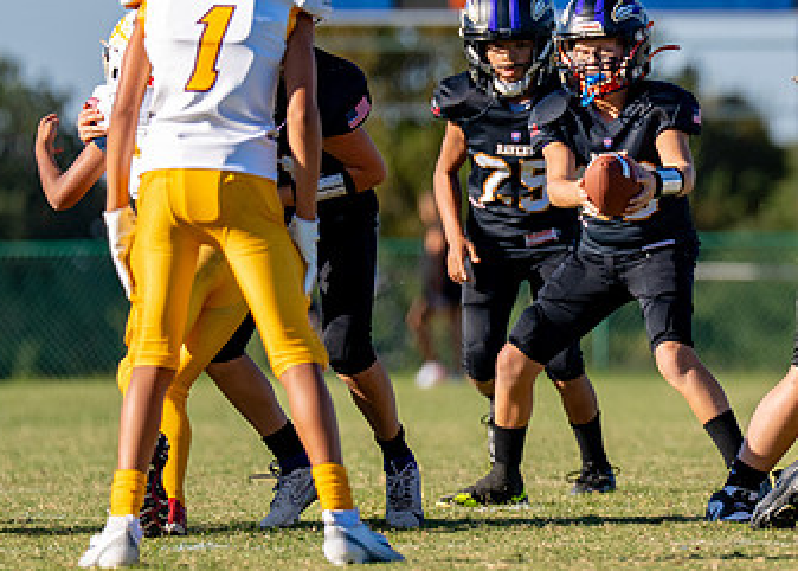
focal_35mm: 657
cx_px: 955
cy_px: 222
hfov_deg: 3.1
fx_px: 14896
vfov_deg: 2.2
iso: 160
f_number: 2.8
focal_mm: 200
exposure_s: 1/3200
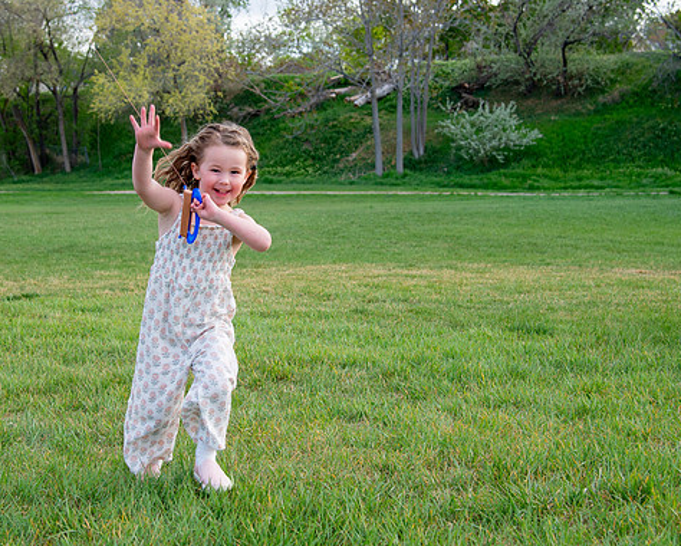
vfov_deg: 24.9
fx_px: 1230
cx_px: 274
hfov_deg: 30.9
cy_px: 200
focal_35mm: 61
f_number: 5
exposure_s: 1/400
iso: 200
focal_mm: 40
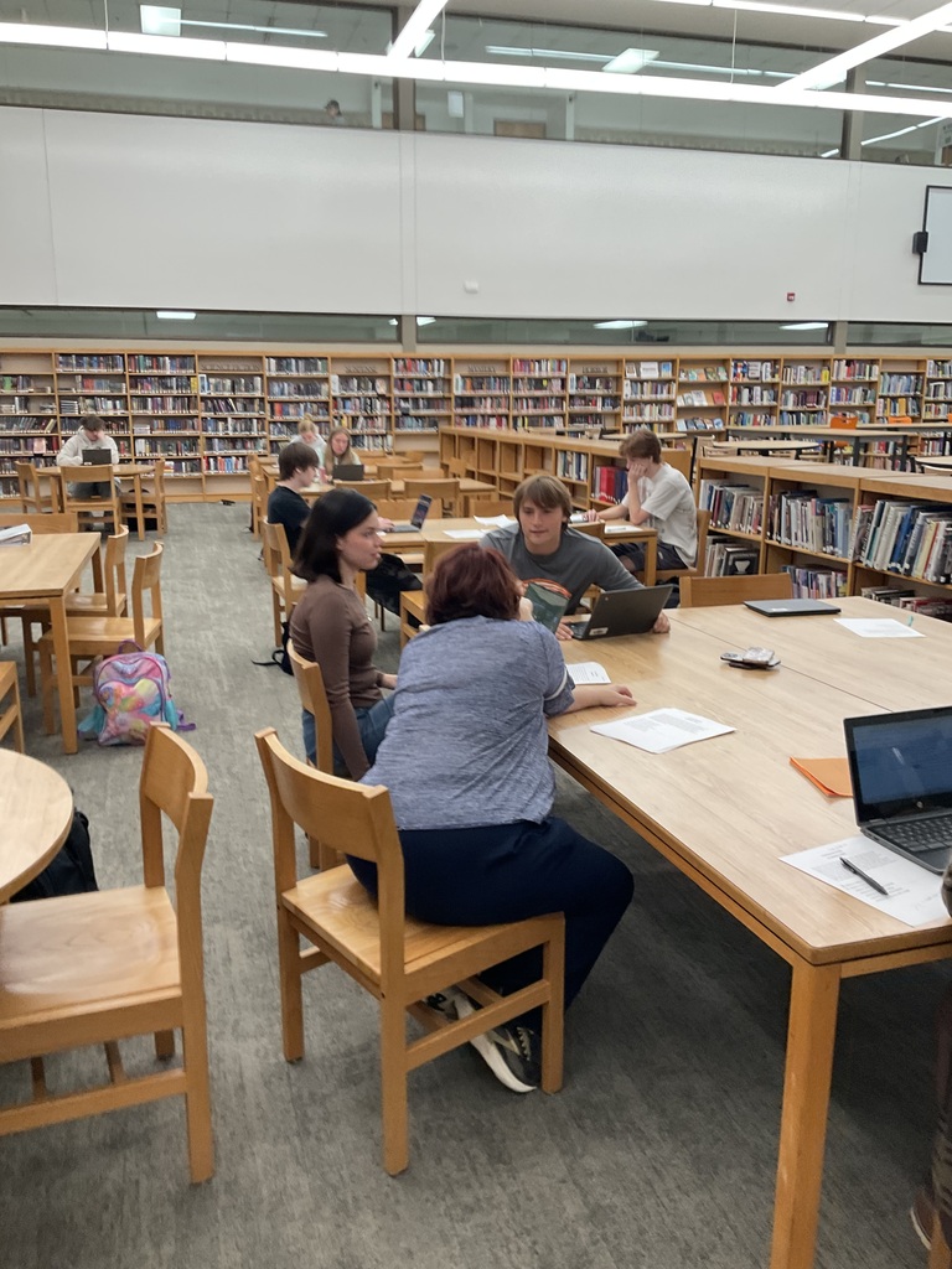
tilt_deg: -12.7
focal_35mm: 29
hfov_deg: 48.2
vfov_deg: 61.7
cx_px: 476
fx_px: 1063
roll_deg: +1.3
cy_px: 634
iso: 50
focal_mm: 3
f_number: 1.8
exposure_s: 1/60
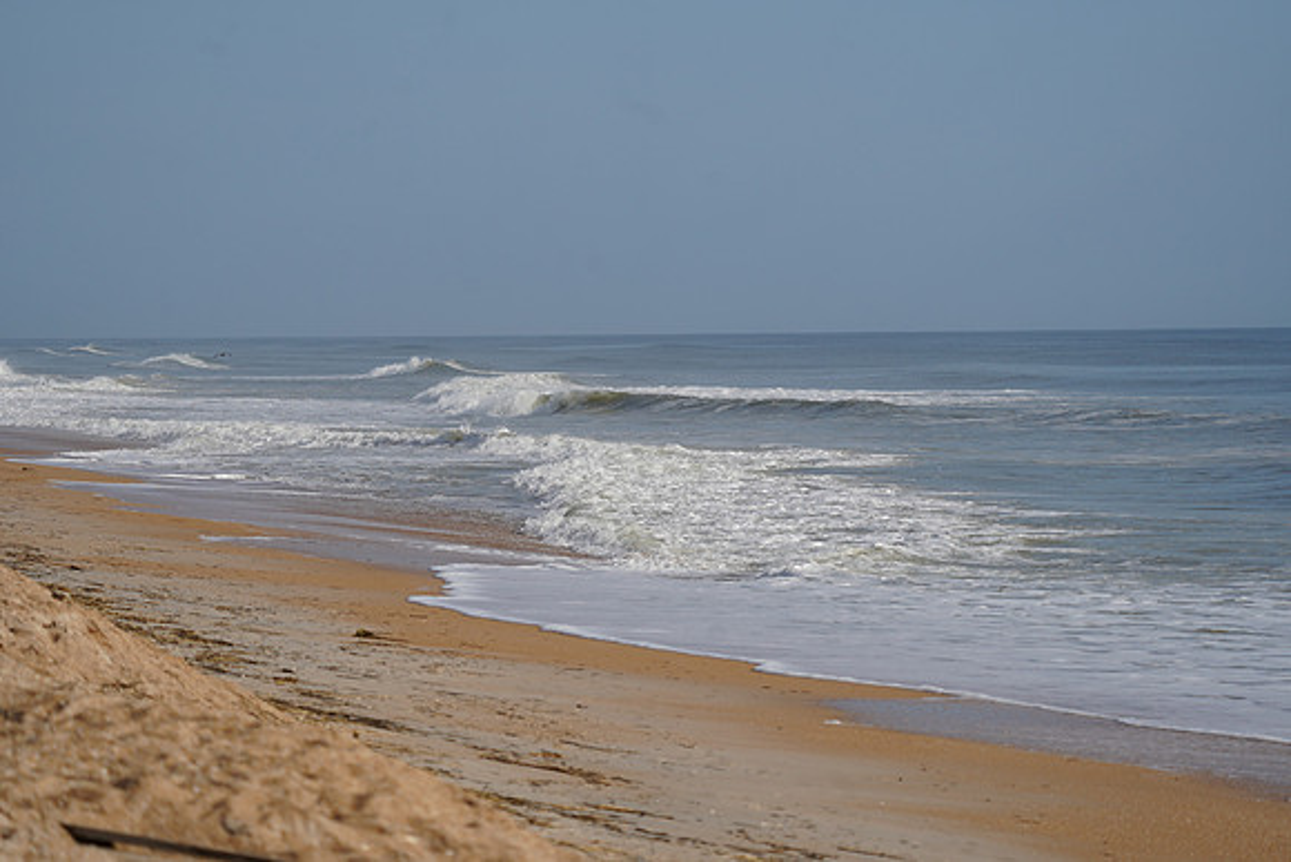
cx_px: 646
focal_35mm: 200
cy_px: 431
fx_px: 7174
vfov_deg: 6.9
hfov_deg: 10.3
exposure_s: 1/2000
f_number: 5.6
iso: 200
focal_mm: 200
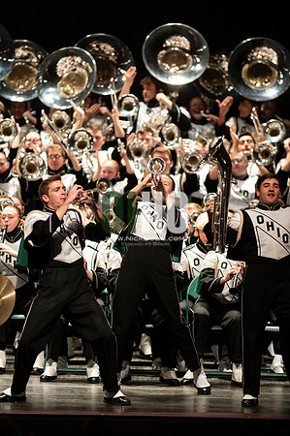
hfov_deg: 4.6
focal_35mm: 300
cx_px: 145
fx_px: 3633
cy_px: 218
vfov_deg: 6.9
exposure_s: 1/500
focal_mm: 300
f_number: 2.8
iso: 3200
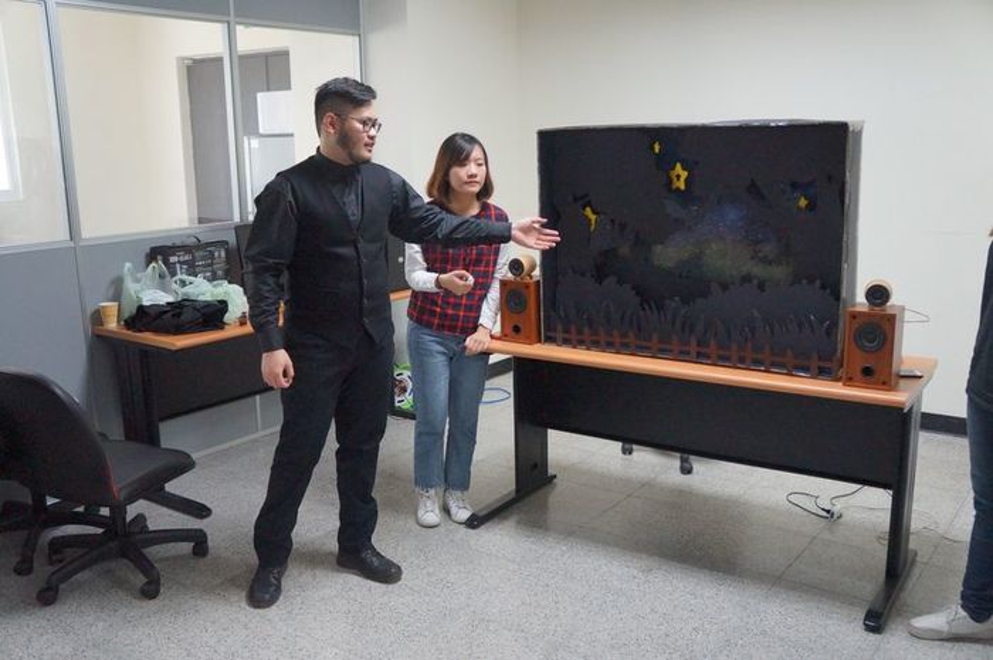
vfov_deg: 39.9
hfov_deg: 57.3
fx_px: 909
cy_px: 330
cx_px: 496
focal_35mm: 33
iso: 3200
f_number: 4
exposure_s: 1/160
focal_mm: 22
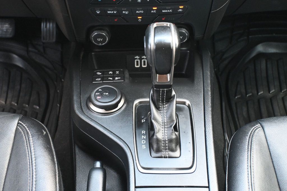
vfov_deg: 26.5
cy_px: 96
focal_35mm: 51
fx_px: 406
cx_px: 144
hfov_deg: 38.9
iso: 3200
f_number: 5
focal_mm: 34
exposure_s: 1/60
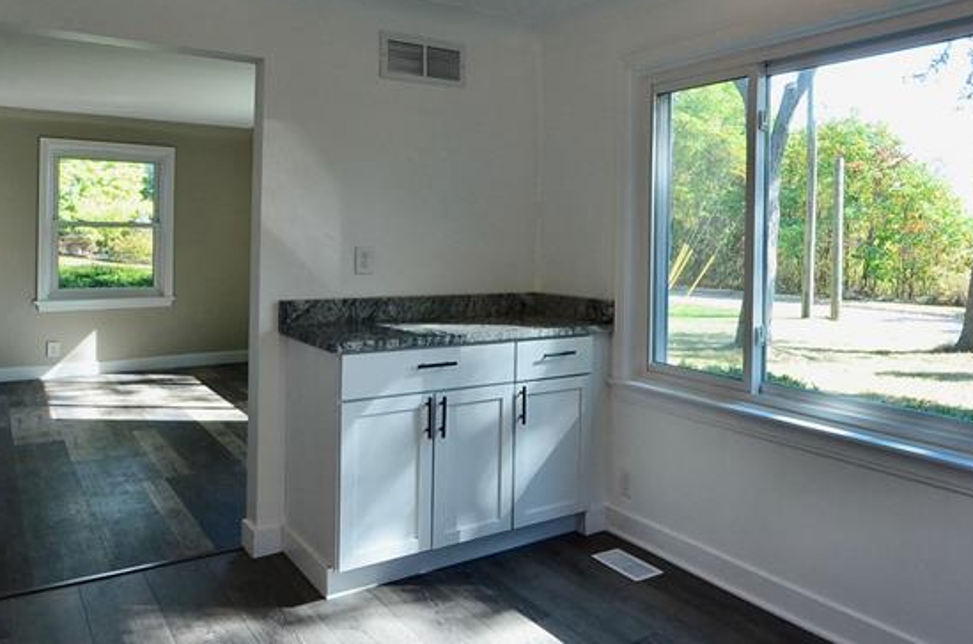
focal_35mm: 28
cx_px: 631
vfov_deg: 45.9
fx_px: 755
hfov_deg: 64.3
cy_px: 252
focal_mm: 10
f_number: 9
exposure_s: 1/30
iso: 400
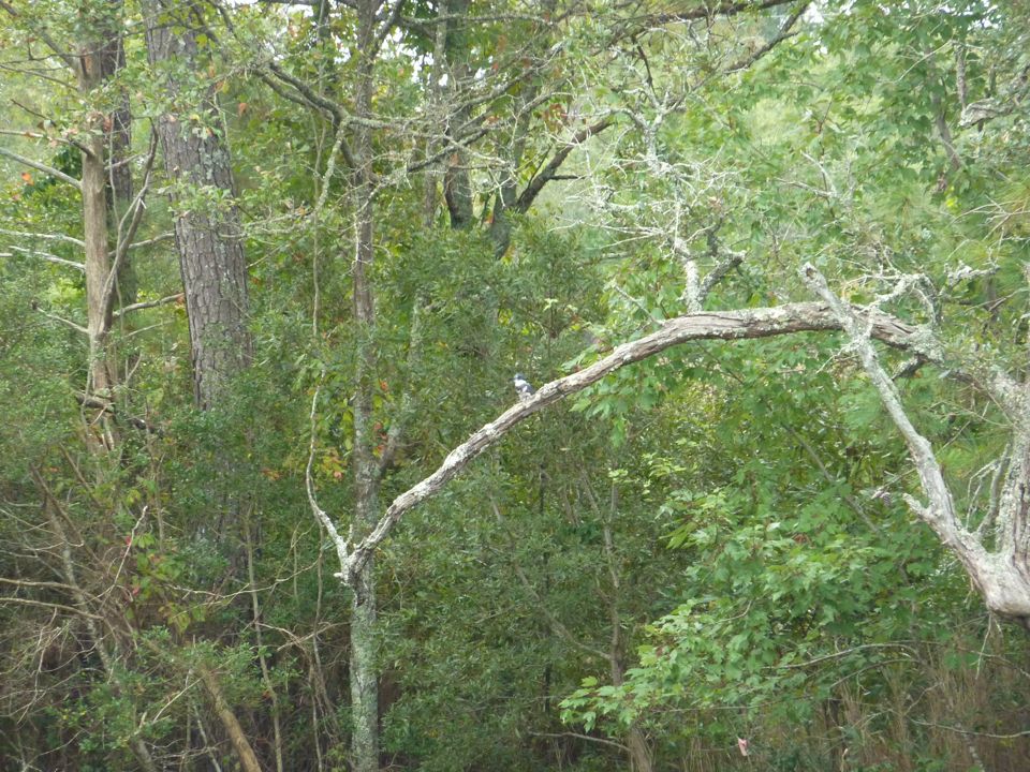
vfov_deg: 5.0
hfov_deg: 6.6
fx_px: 8927
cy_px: 386
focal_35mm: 300
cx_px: 515
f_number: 4.9
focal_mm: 49.2
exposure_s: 1/125
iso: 320
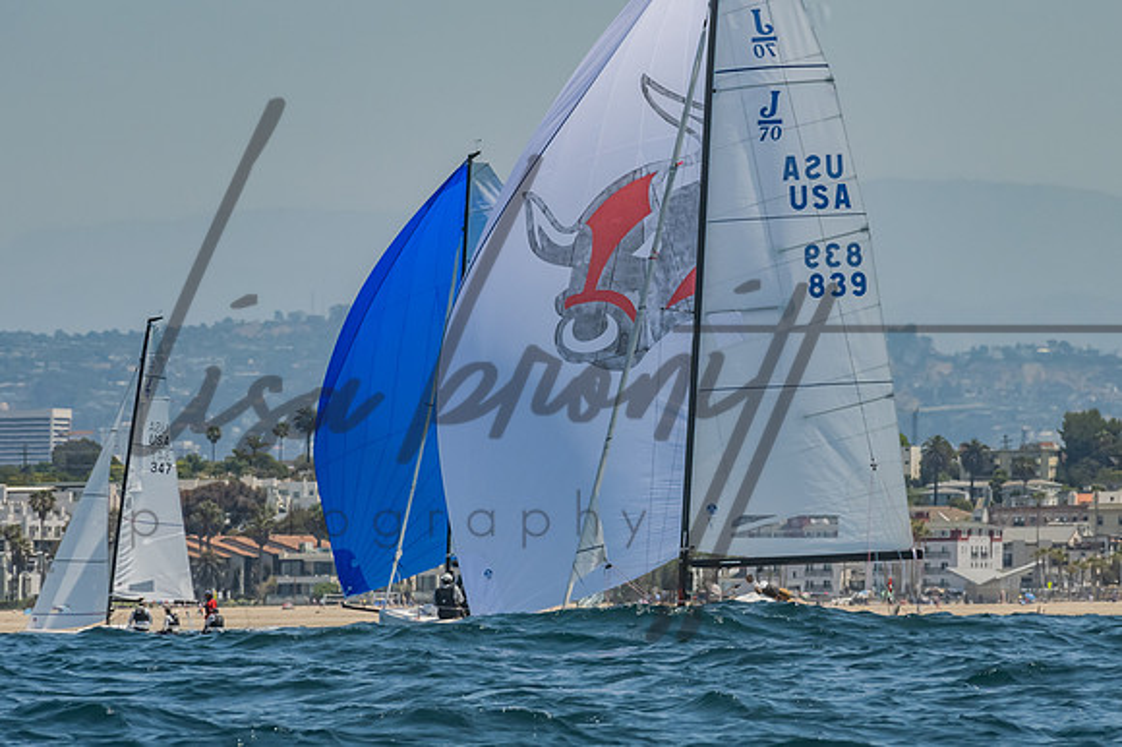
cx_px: 577
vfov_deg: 3.8
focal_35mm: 362
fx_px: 11286
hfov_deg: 5.7
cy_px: 373
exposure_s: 1/1000
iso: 640
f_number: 14
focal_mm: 230
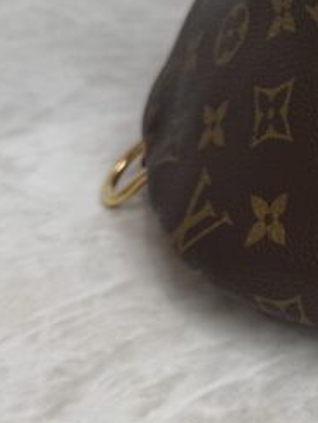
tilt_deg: -27.8
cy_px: 103
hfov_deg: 16.8
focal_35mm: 78
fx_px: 954
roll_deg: +1.2
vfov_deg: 24.7
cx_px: 507
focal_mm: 6.76
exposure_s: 1/120
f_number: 1.78
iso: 80
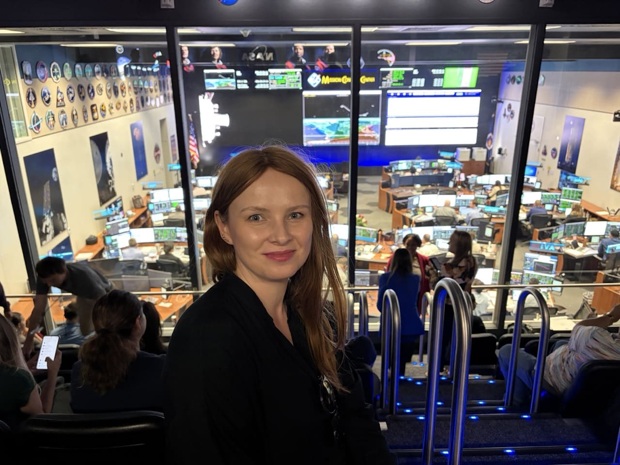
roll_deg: +1.1
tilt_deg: -18.1
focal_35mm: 26
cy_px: 232
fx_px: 466
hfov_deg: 67.3
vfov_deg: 53.1
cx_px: 310
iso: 640
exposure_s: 1/30
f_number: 1.6
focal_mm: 5.96
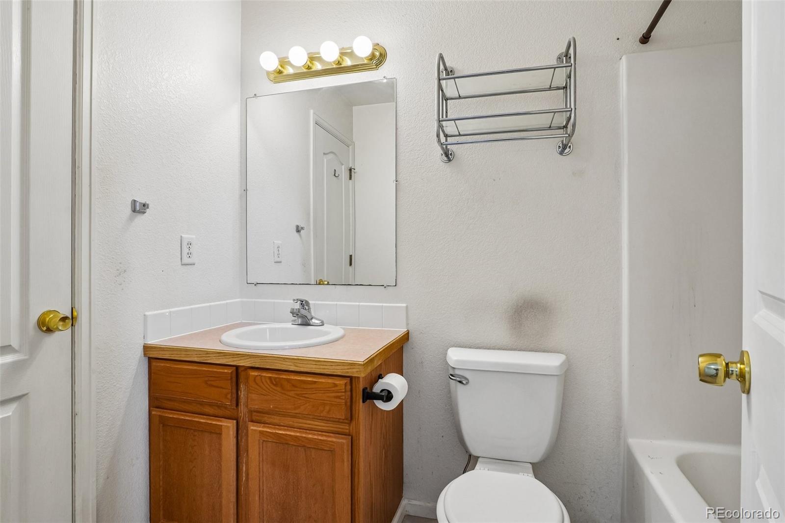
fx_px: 360
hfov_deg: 95.0
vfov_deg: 72.0
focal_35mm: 16
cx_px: 392
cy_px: 262
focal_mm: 11
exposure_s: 1/30
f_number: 8
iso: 500
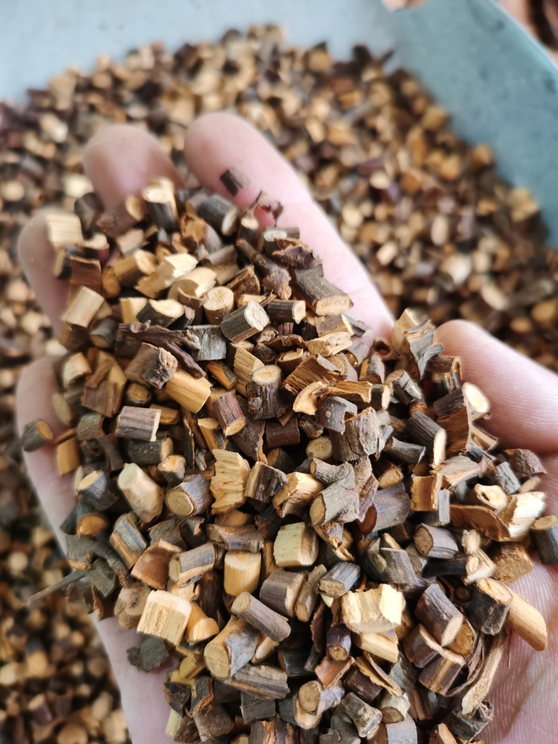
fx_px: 580
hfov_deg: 51.3
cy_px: 372
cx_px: 279
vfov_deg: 65.3
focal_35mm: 27
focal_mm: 5.58
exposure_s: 1/33.3
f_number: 1.8
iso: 400
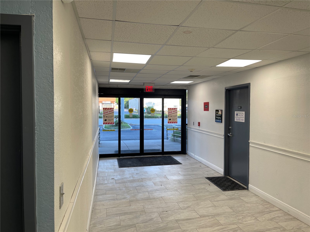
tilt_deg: -2.2
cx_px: 155
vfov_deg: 54.9
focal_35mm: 25
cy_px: 116
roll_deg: +0.1
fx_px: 224
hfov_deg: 69.4
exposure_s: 1/120
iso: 40
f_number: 1.6
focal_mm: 5.1
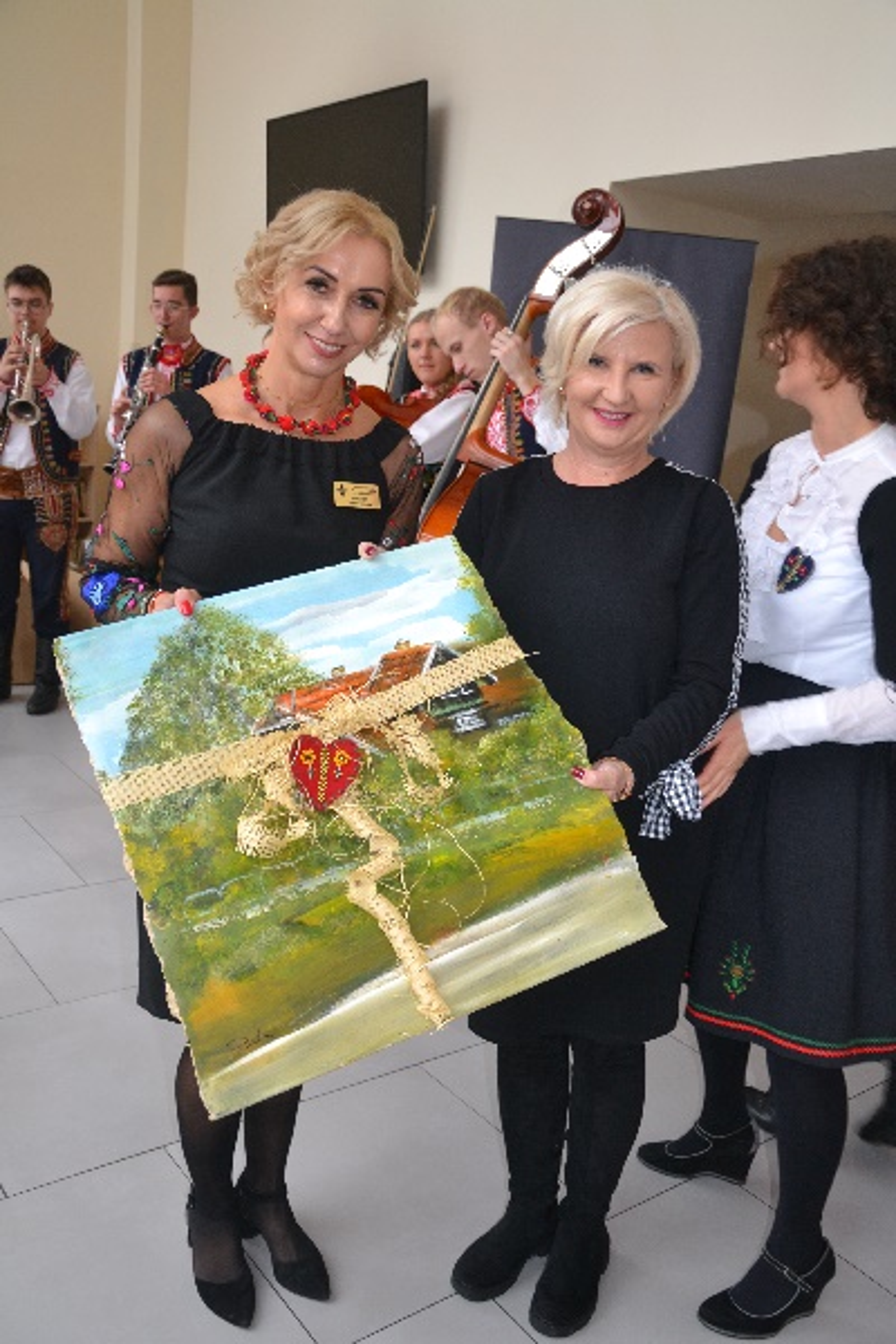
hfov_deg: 41.7
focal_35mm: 32
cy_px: 672
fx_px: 1176
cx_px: 448
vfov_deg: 59.5
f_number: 3.8
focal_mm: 21
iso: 640
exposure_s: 1/60
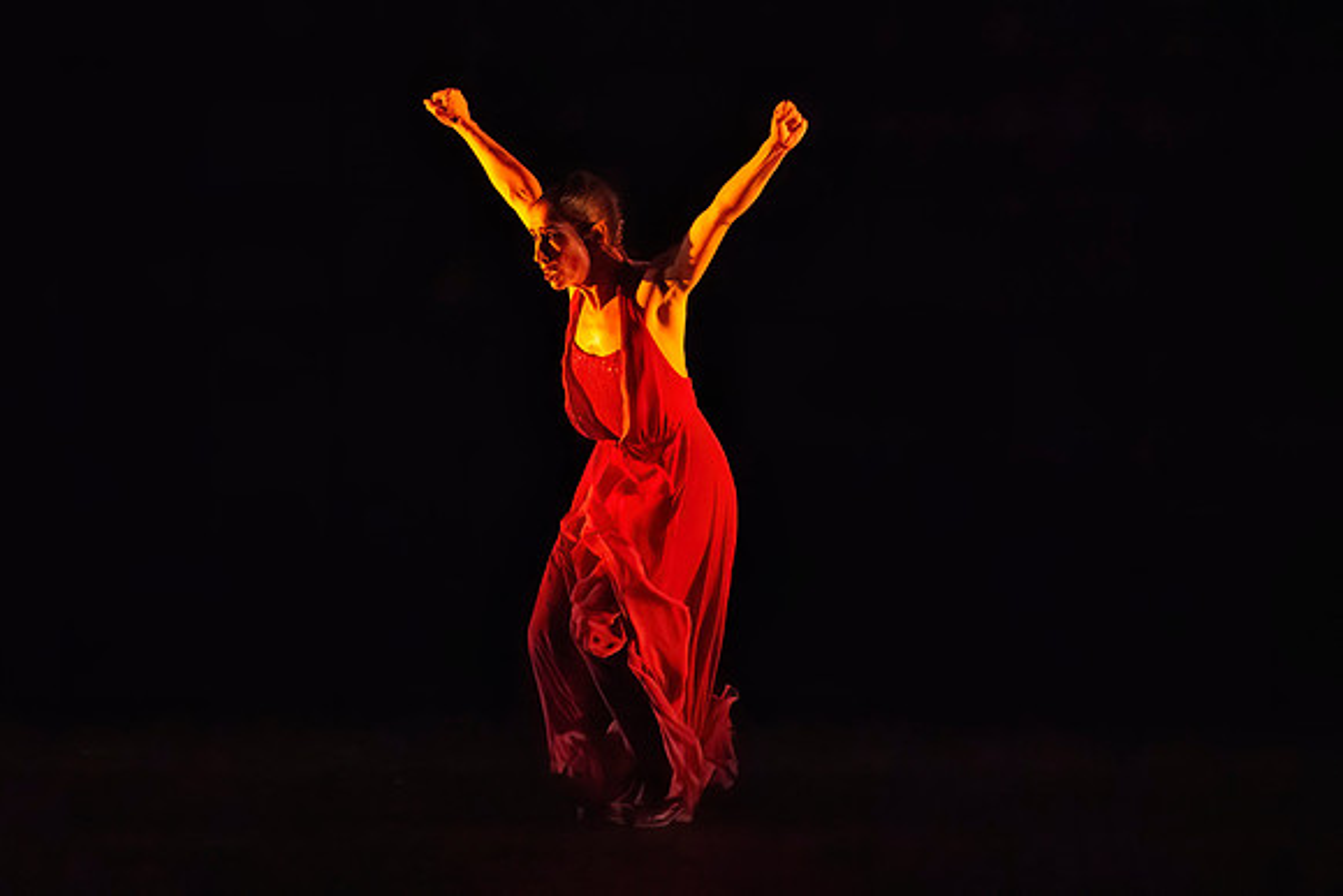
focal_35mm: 424
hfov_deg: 4.9
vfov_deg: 3.2
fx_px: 15824
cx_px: 602
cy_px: 332
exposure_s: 1/400
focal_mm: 300
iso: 25600
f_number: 7.1
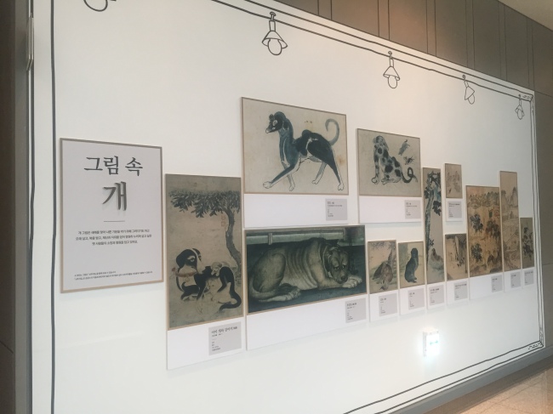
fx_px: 463
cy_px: 207
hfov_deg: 61.7
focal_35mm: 29
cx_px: 276
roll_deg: +1.3
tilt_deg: +1.4
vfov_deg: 48.2
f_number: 2.2
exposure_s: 1/30
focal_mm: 4.15
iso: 80
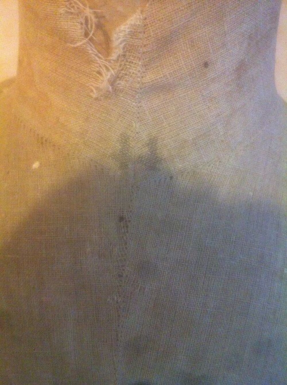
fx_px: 388
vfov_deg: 52.7
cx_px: 144
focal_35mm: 35
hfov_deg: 40.6
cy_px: 192
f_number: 2.8
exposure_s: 1/15
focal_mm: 3.85
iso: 500
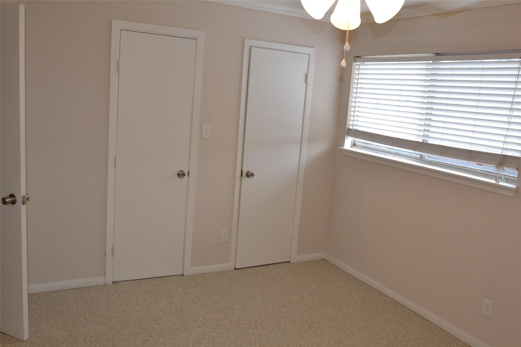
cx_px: 260
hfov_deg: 61.9
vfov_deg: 43.6
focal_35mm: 30
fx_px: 434
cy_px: 174
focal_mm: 20
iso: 400
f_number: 4
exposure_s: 1/80
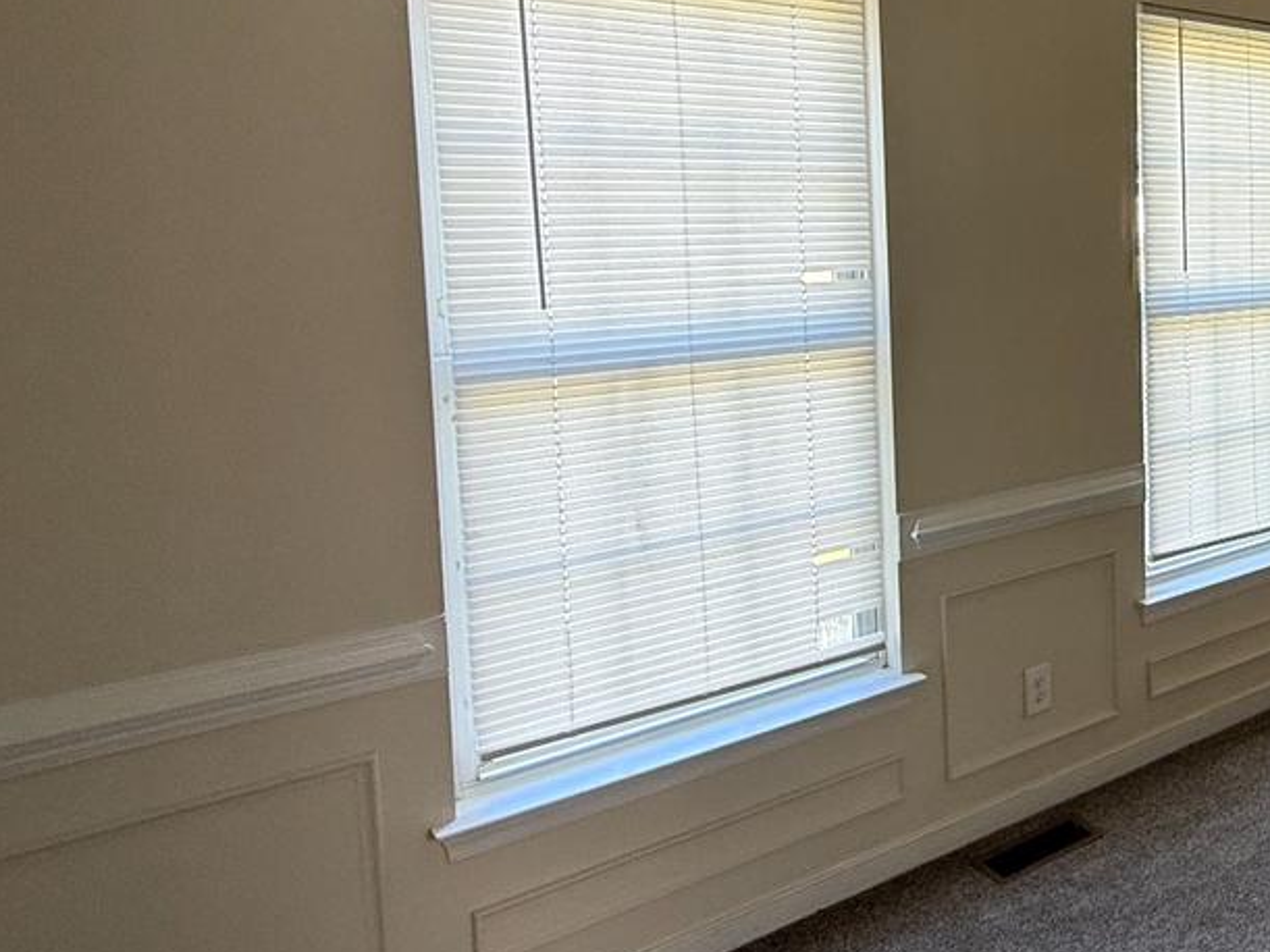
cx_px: 1355
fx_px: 1210
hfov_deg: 44.2
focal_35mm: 33
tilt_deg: -3.0
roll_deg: +0.9
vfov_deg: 42.2
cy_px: 291
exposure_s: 1/99
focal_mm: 2.22
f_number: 2.2
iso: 100
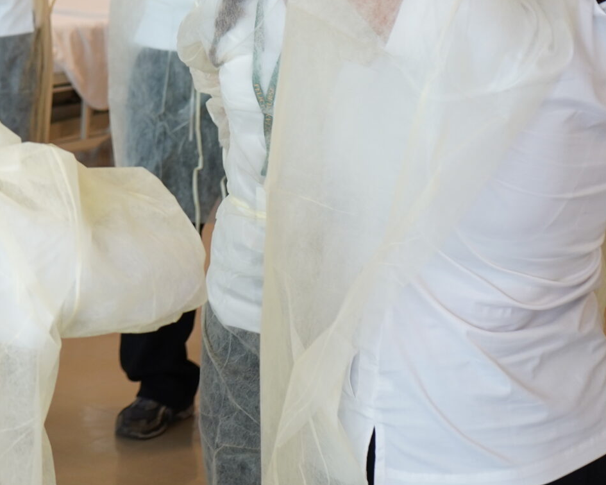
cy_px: 40
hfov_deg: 16.1
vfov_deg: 13.1
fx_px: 2098
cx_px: 19
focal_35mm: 117
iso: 640
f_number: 4.5
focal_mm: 46
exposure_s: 1/125
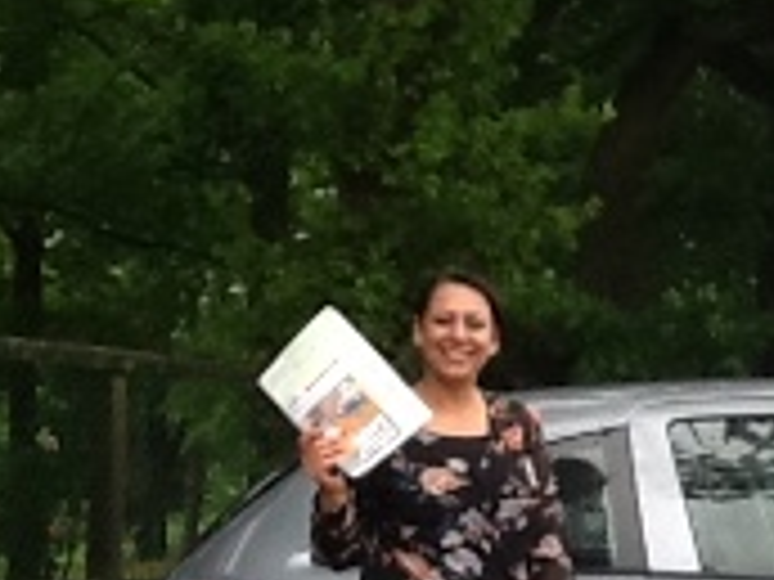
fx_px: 2862
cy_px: 578
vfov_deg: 11.5
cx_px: 1026
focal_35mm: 128
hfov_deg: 14.7
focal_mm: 2.03
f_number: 2.4
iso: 40
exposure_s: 1/139
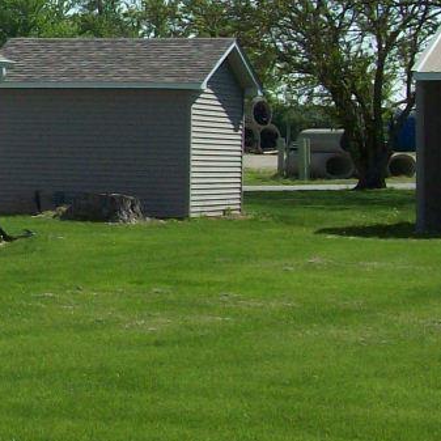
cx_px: -325
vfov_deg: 11.5
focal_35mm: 151
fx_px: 2176
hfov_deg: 10.9
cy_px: 94
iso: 80
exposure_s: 1/638
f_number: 5.4
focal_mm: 7.6
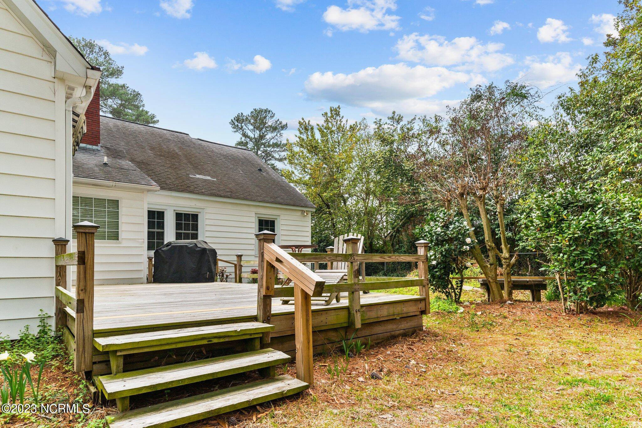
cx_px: 321
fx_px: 357
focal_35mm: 20
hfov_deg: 84.0
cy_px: 214
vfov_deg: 62.0
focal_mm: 20
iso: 250
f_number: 8
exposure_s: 1/125
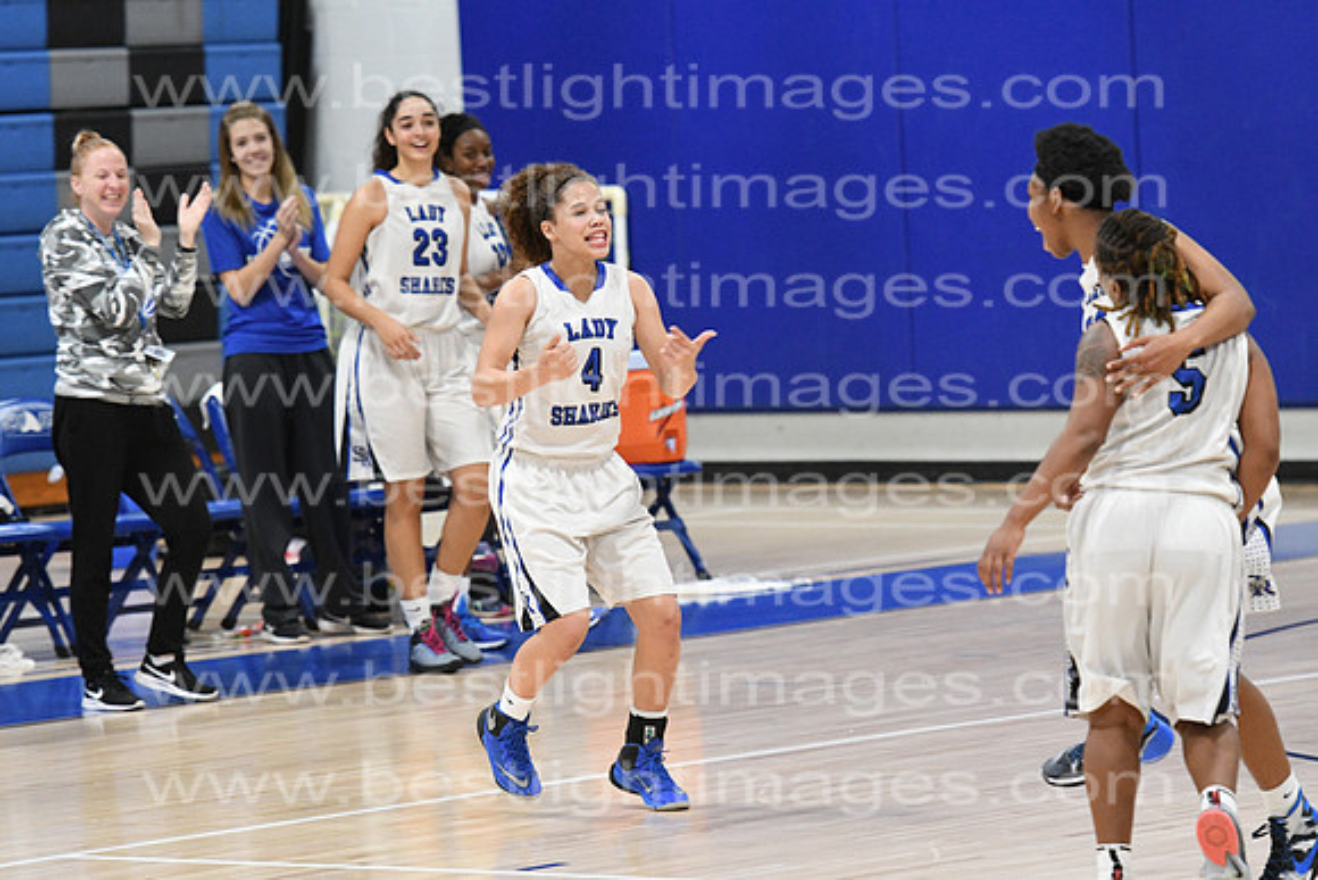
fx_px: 8788
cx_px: 659
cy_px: 440
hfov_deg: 8.6
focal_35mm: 240
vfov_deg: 5.7
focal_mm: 160
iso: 5000
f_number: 3.5
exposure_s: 1/640
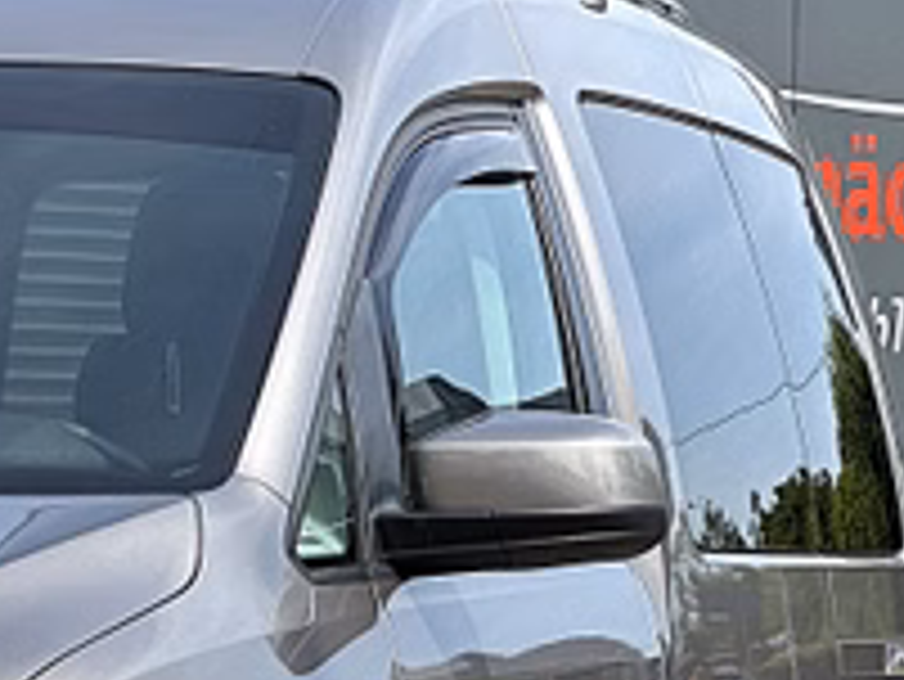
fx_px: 7996
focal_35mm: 306
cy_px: 730
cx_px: -535
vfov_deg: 4.9
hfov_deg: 6.4
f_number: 2.8
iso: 32
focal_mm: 9
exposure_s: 1/341
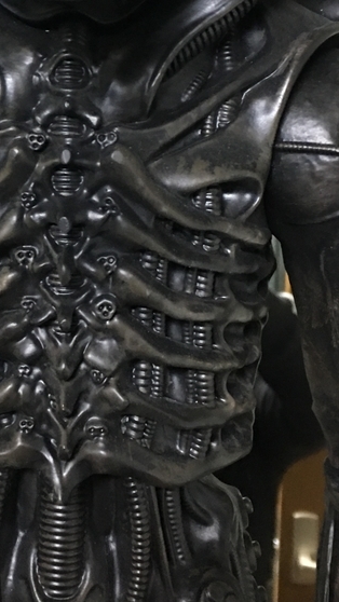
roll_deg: -1.4
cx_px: 35
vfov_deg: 30.5
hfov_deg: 17.5
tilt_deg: -4.2
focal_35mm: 68
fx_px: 1086
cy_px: 153
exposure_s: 1/4
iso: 50
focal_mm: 4.15
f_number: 2.2
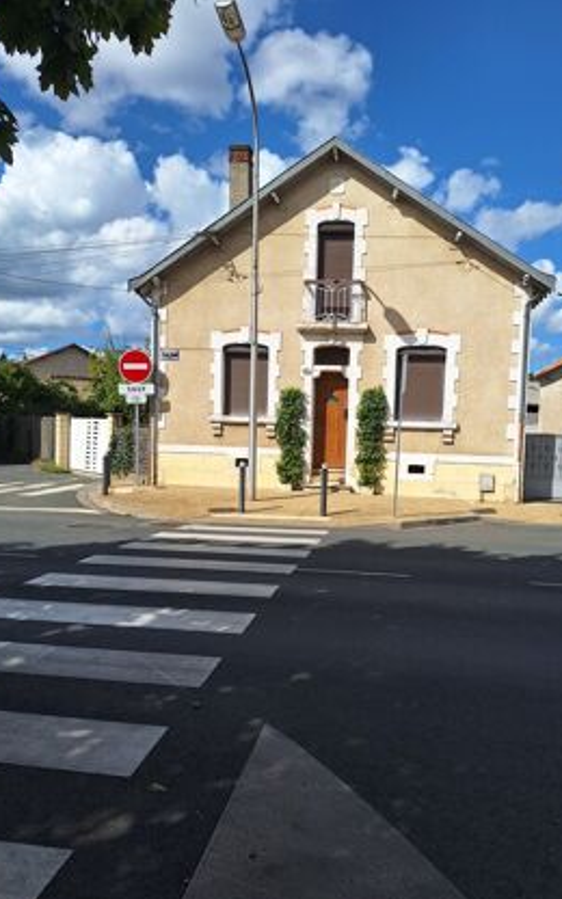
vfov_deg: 72.5
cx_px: 318
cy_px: 459
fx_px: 613
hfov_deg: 49.1
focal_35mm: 25
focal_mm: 5.54
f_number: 1.8
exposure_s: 1/4115
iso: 40
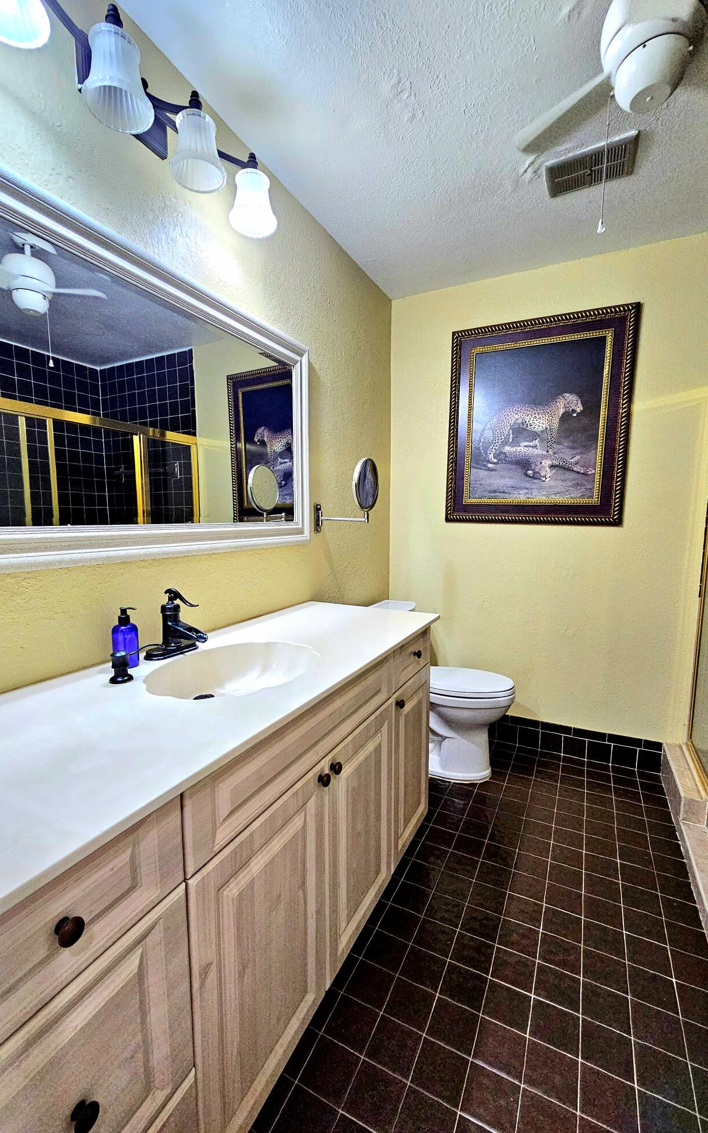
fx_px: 432
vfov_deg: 105.3
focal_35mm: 14
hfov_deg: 78.6
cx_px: 341
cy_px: 574
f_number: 2.2
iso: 400
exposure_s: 1/60.2
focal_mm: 2.2
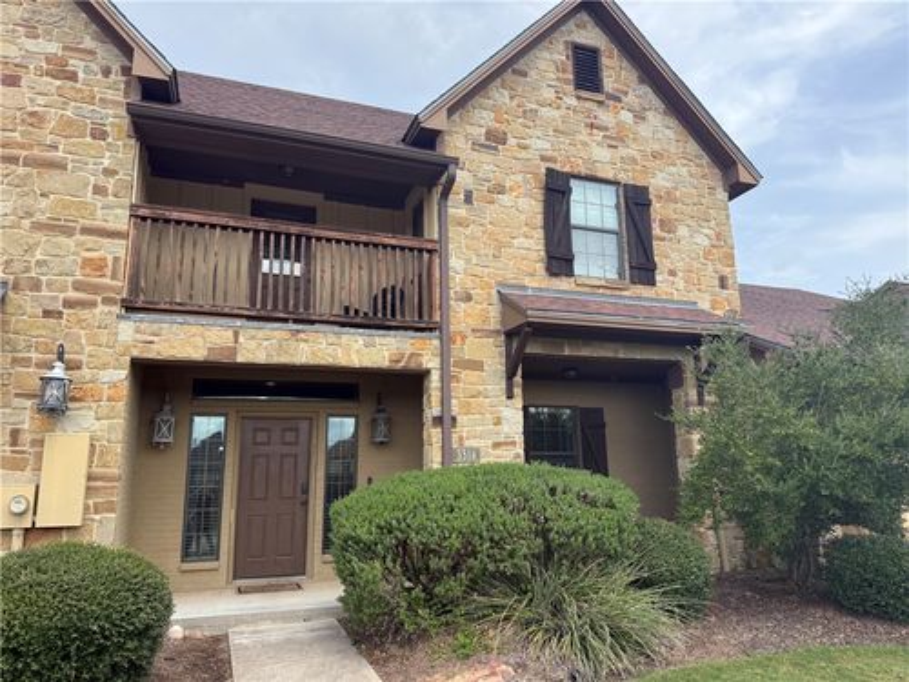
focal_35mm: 24
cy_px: 341
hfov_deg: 71.6
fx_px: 630
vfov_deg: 56.8
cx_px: 454
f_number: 1.78
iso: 100
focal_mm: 6.76
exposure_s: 1/2525
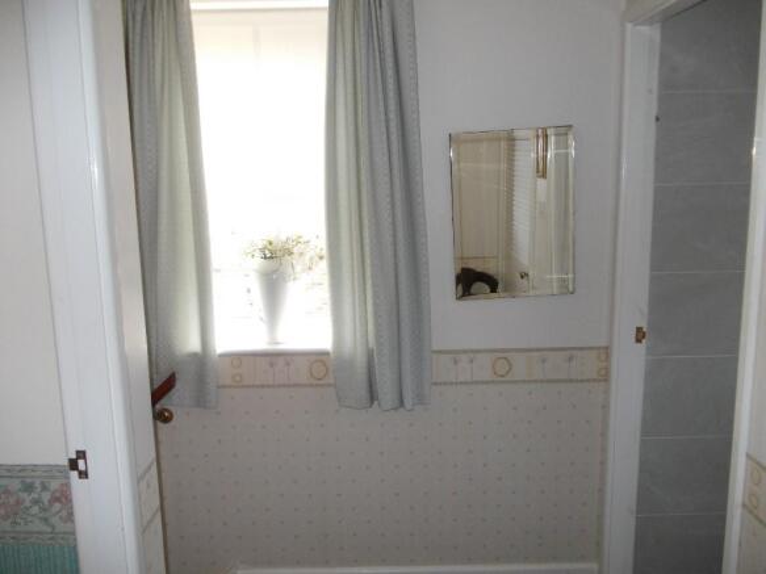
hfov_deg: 63.5
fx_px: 619
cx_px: 383
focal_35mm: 28
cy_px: 287
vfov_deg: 49.7
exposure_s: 1/80
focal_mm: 4
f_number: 2.7
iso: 80
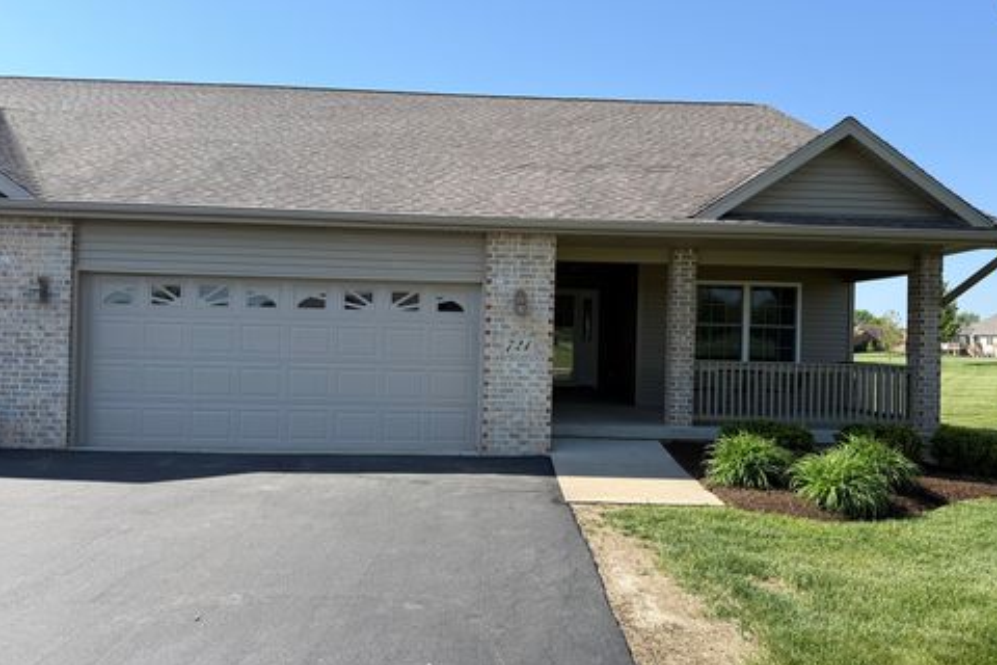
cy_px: 334
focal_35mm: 26
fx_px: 720
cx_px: 513
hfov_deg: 69.4
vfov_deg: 49.6
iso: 80
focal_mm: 6.76
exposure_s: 1/2525
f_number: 1.78
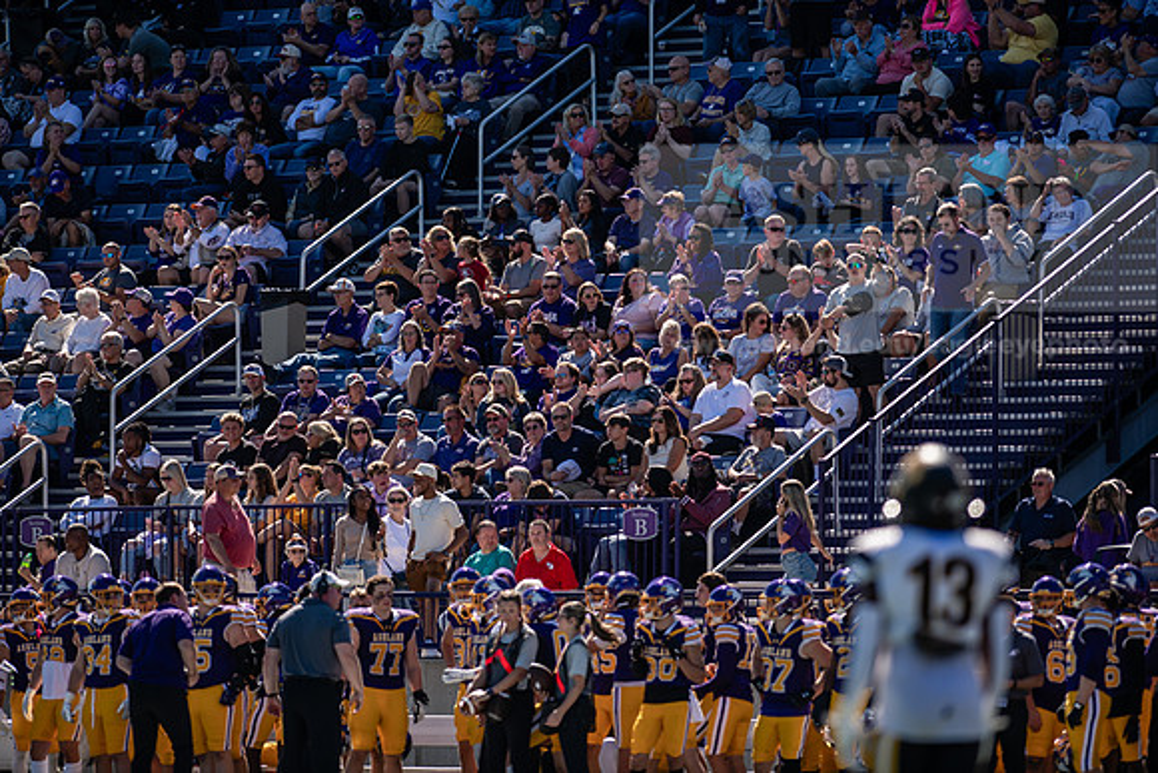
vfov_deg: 4.6
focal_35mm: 300
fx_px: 9652
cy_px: 386
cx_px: 579
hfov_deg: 6.9
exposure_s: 1/1250
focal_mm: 300
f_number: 3.2
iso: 160
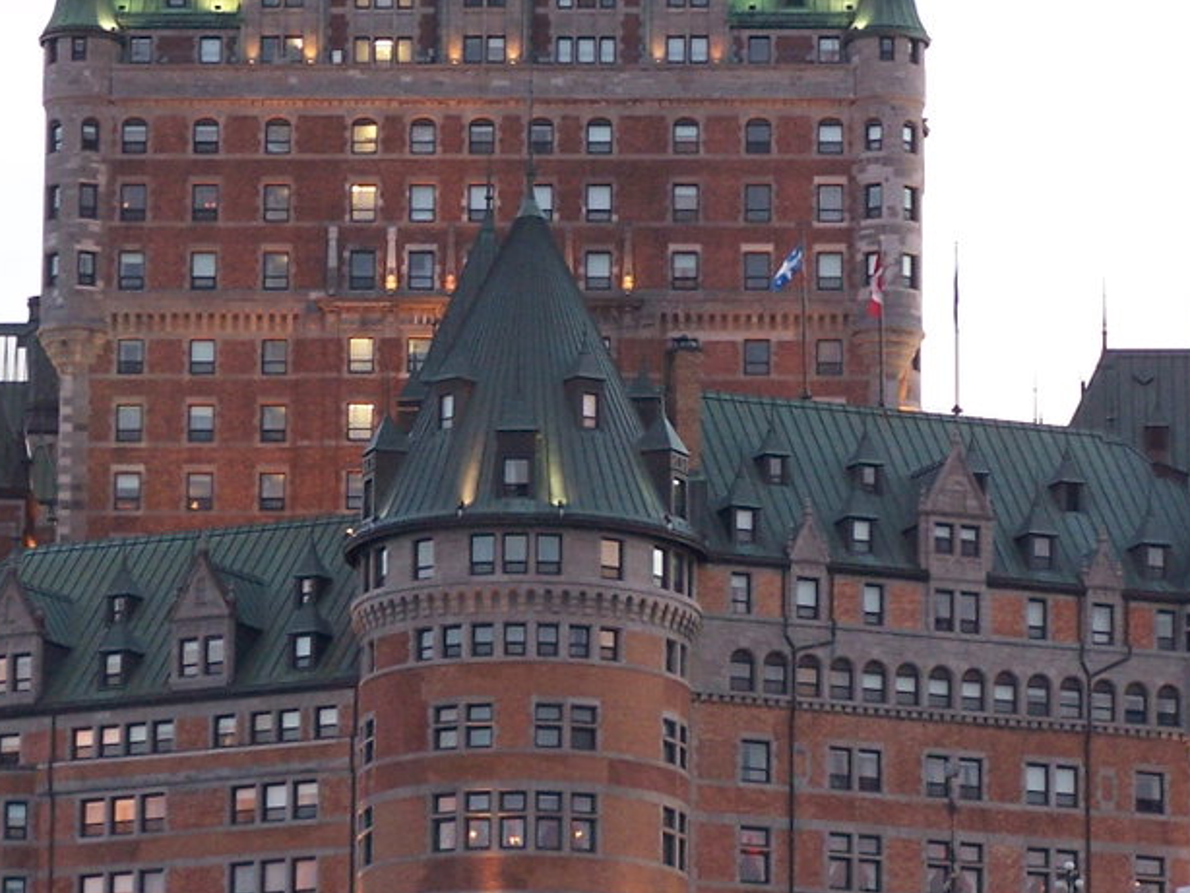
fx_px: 8598
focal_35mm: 250
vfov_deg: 5.9
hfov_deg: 7.9
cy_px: 265
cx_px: 579
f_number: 3.2
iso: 140
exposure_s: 1/45
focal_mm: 21.2
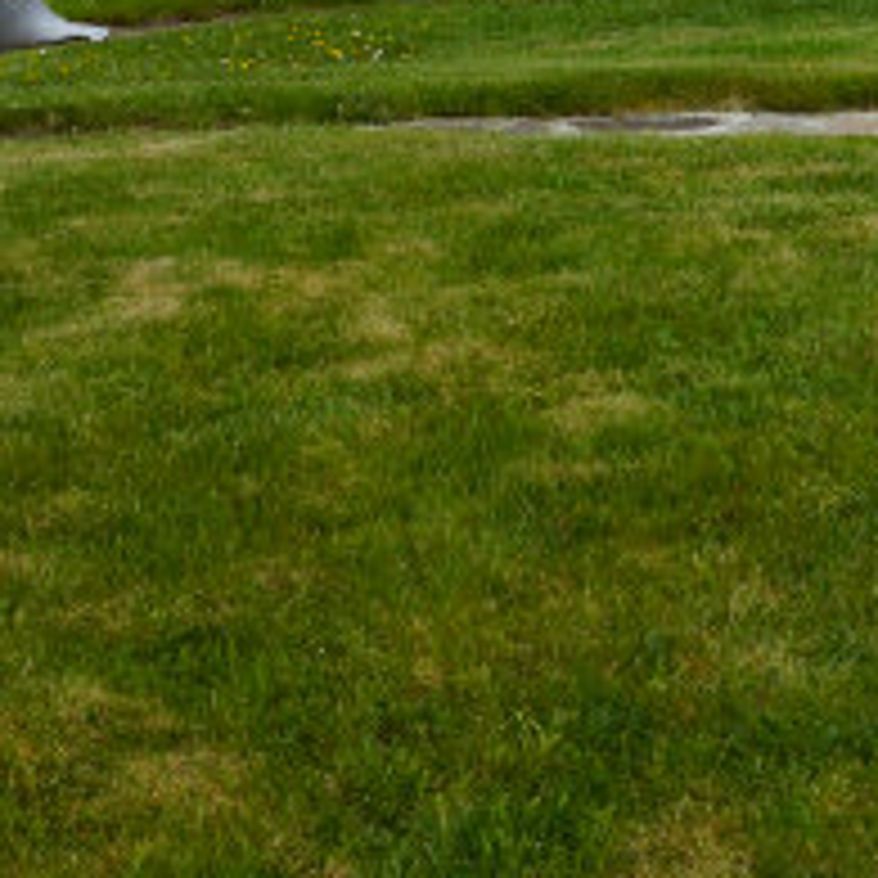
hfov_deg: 12.6
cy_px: -299
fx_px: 3903
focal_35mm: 136
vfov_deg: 12.4
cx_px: 937
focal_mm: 26
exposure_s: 1/80
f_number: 14
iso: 100
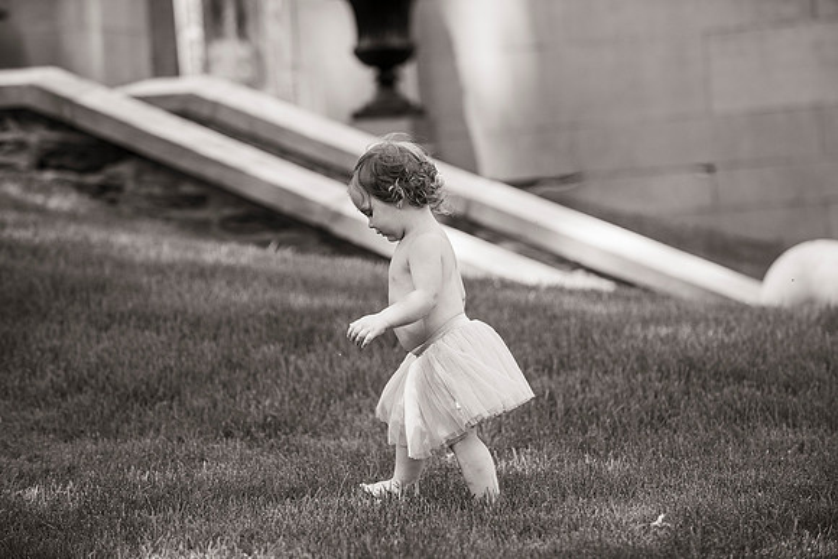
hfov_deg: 12.1
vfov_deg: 8.1
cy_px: 280
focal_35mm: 170
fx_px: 3958
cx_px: 419
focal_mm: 170
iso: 640
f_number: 4
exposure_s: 1/1250
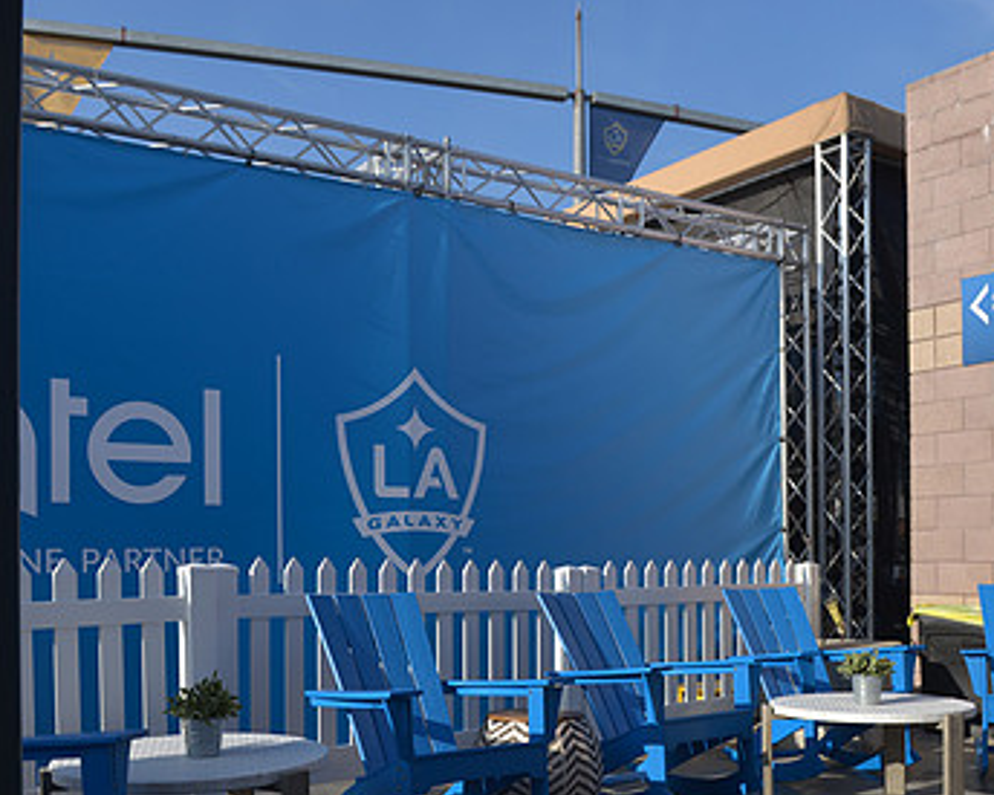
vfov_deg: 38.5
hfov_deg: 47.8
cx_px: 558
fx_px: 1118
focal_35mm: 38
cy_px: 556
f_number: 4.5
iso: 200
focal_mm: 24
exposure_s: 1/2000
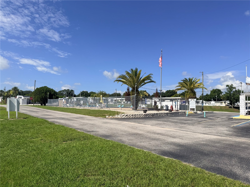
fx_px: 173
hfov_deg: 71.6
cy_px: 94
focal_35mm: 24
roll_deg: -1.6
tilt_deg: +3.4
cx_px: 125
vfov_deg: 56.8
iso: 80
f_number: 1.78
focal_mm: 6.76
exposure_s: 1/7353
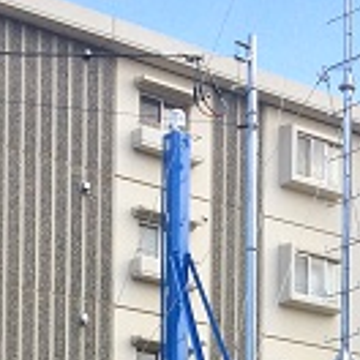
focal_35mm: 124
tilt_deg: +0.3
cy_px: 630
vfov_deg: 12.9
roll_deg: -0.9
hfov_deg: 13.9
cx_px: 316
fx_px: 1459
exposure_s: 1/820
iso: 32
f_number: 2.2
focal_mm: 4.15
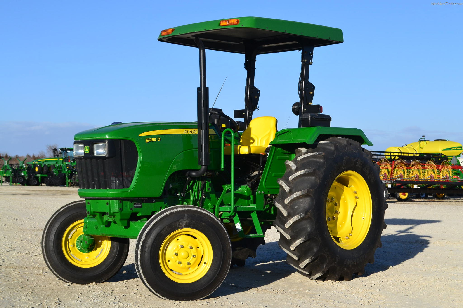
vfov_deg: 20.2
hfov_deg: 29.9
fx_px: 868
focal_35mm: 68
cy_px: 154
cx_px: 232
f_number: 11
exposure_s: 1/500
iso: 400
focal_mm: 45
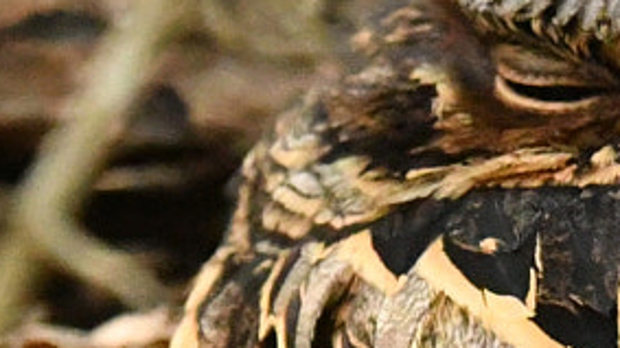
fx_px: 40891
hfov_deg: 0.9
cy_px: 492
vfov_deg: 0.5
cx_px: 1161
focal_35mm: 2488
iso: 10000
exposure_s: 1/2000
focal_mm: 280
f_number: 7.1
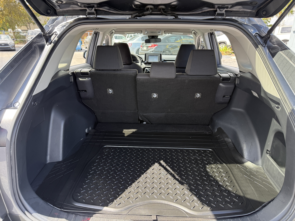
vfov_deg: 56.8
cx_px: 148
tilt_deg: -18.6
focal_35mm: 24
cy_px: 110
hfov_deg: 71.6
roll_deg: +0.1
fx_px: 205
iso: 100
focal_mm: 6.76
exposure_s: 1/269
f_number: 1.78
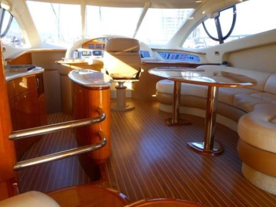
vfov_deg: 48.2
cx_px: 138
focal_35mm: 29
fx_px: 231
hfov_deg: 61.7
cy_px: 104
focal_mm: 5.2
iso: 110
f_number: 4
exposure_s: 1/30
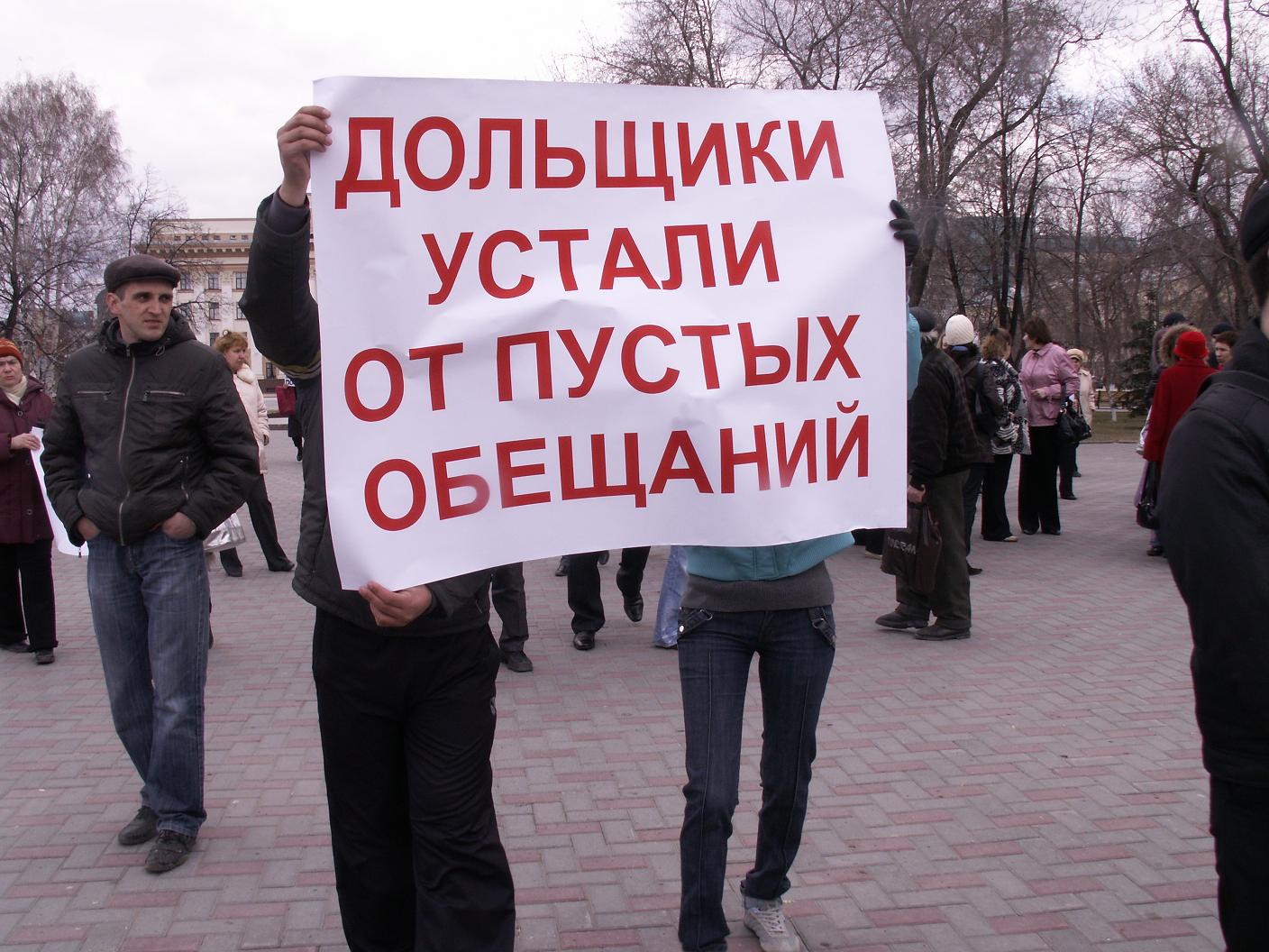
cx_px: 634
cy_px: 476
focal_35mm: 35
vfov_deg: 40.7
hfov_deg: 52.6
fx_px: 1283
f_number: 6.3
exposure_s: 1/160
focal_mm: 5.86
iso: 50
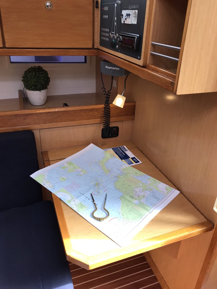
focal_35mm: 28
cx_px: 108
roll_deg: -4.2
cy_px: 144
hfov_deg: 49.7
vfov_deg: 63.4
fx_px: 234
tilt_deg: -27.2
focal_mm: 3.99
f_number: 1.8
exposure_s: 1/100
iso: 40
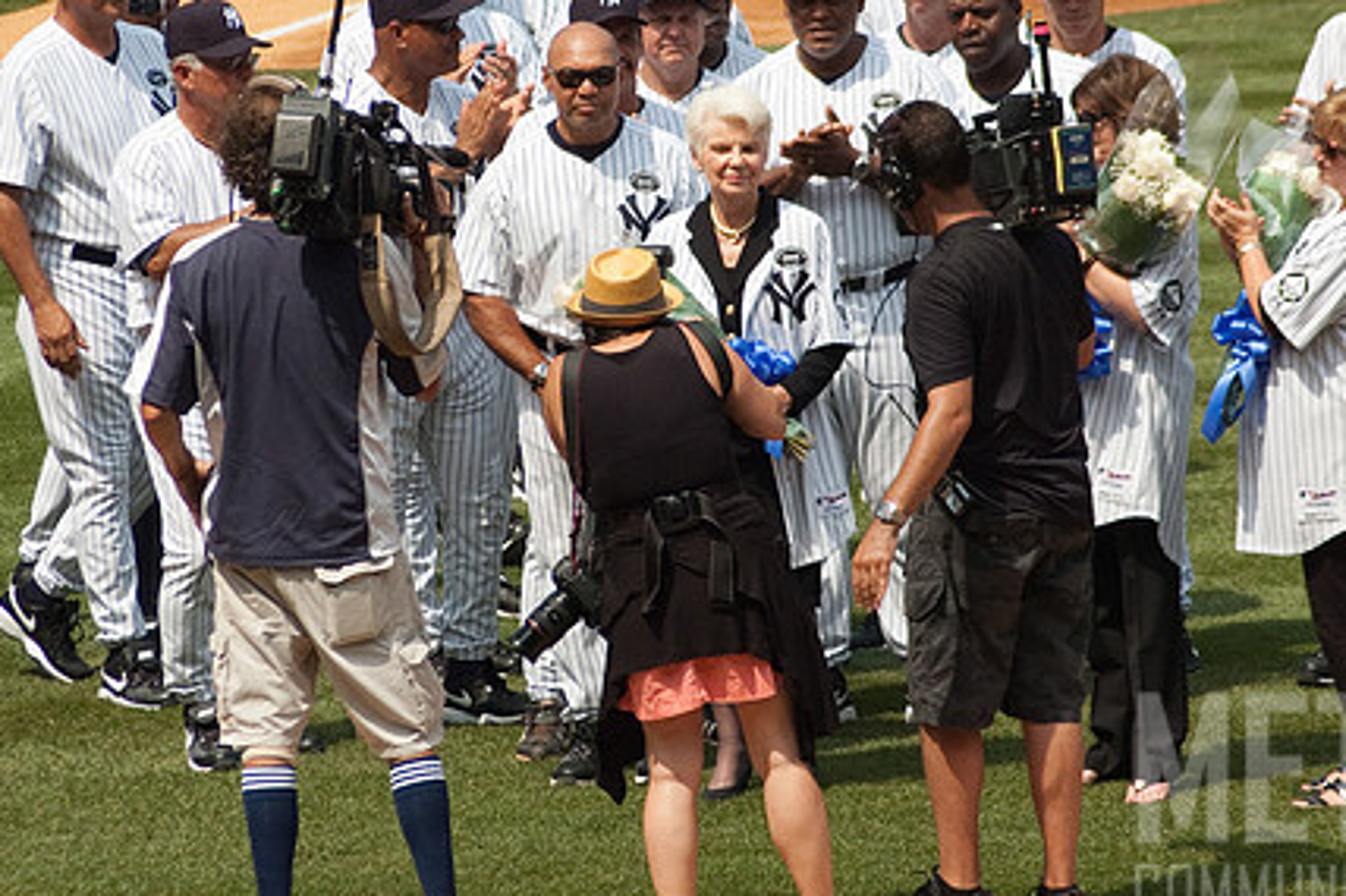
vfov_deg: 3.9
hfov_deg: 5.9
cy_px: 380
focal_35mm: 351
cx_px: 723
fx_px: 13118
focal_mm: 155
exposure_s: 1/1000
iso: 320
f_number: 8
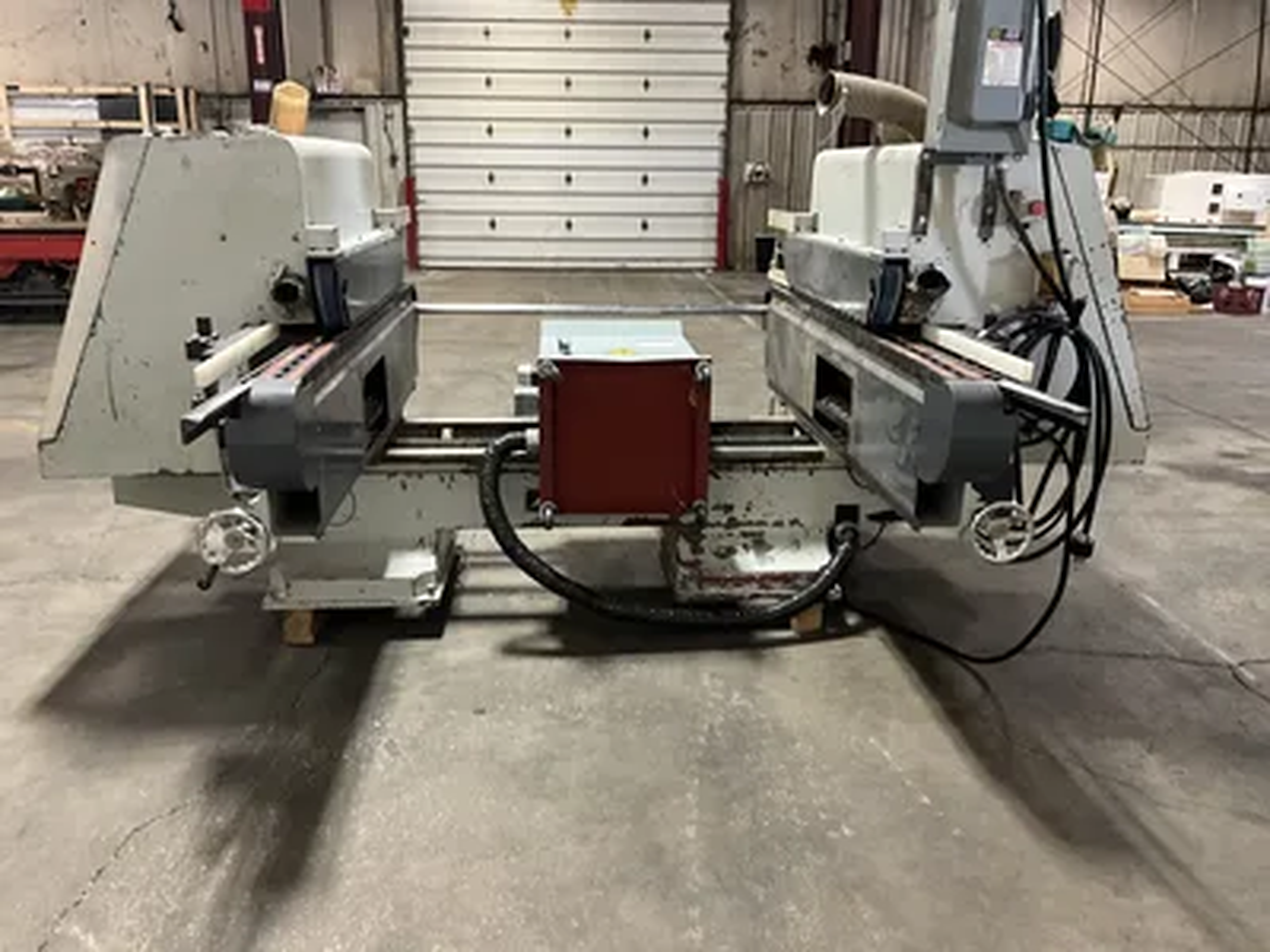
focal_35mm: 29
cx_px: 635
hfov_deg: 61.7
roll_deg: -1.0
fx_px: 1064
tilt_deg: -16.5
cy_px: 476
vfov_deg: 48.2
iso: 320
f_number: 1.8
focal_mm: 3
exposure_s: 1/57
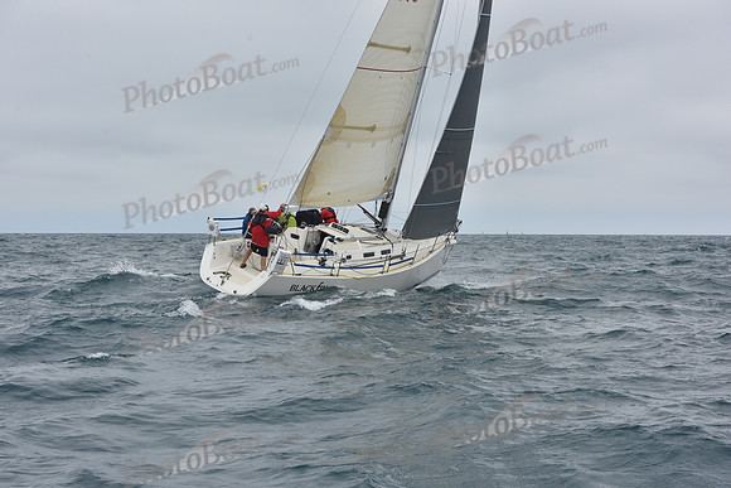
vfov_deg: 19.5
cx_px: 366
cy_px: 244
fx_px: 1422
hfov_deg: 28.8
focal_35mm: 70
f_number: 9
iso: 250
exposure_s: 1/800
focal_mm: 70
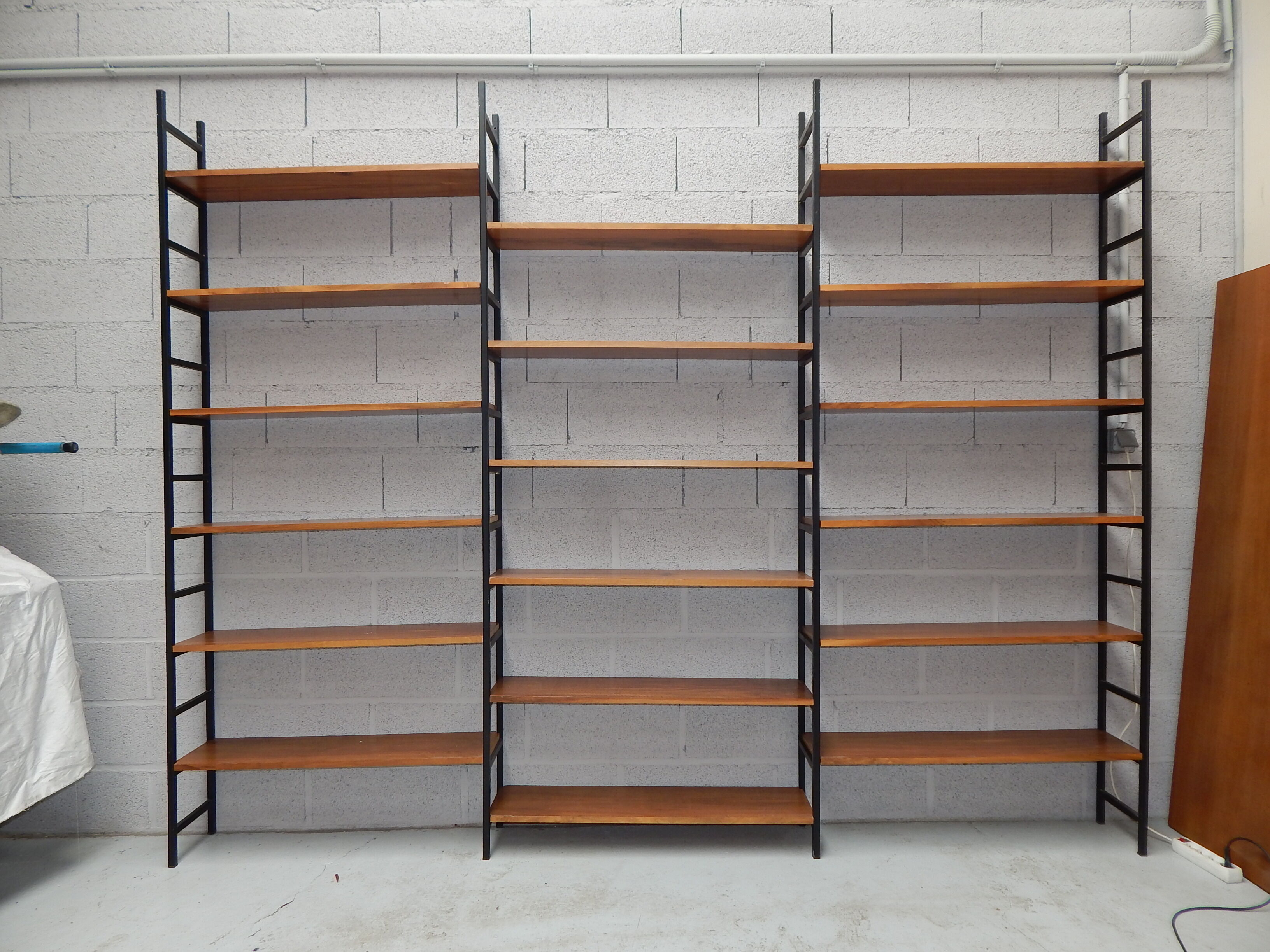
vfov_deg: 61.1
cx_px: 635
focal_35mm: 22
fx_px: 807
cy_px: 476
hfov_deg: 76.4
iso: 125
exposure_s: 1/50
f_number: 3
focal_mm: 4
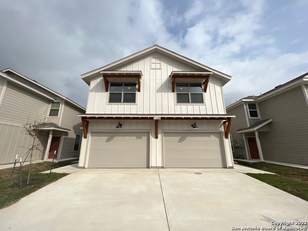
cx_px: 154
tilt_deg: +13.2
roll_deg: -0.1
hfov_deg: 106.2
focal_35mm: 13
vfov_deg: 89.9
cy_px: 116
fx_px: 116
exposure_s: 1/3040
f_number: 1.8
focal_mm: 1.57
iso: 32
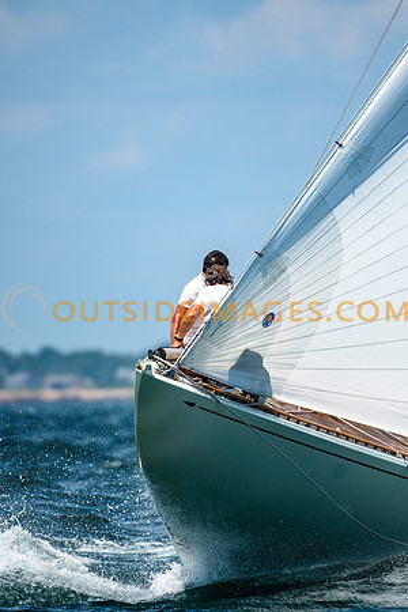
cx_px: 204
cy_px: 306
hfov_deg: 2.3
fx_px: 10199
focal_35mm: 600
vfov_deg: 3.4
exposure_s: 1/3200
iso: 400
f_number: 5
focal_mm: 400
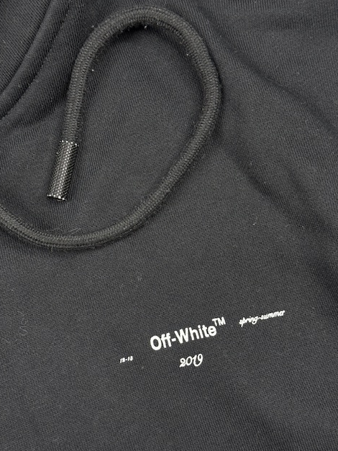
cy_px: 226
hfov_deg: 29.7
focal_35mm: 49
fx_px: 638
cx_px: 168
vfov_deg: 38.9
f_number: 1.78
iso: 160
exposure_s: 1/100
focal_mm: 6.76
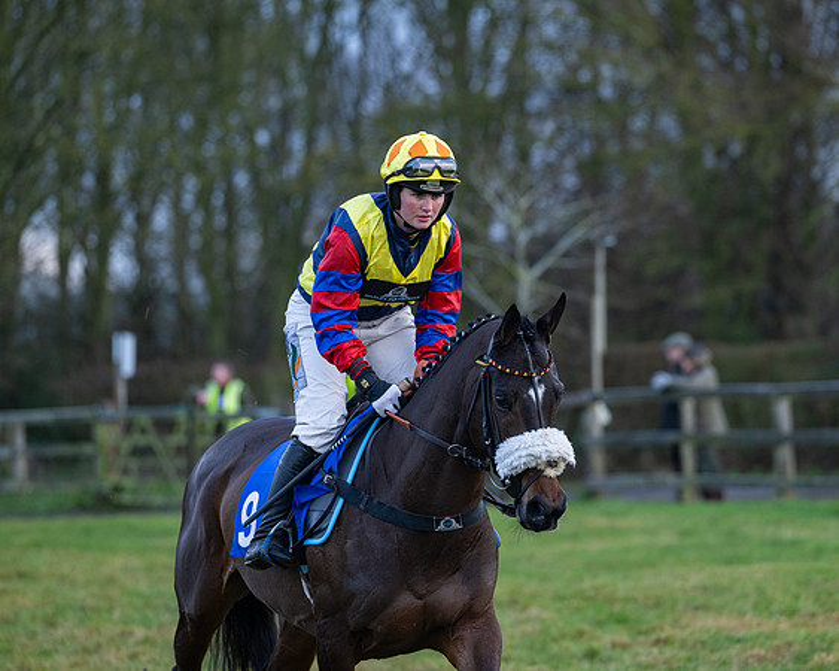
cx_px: 434
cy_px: 336
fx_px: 5591
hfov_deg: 8.6
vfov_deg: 6.9
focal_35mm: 225
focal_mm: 200
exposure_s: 1/500
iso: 800
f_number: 4
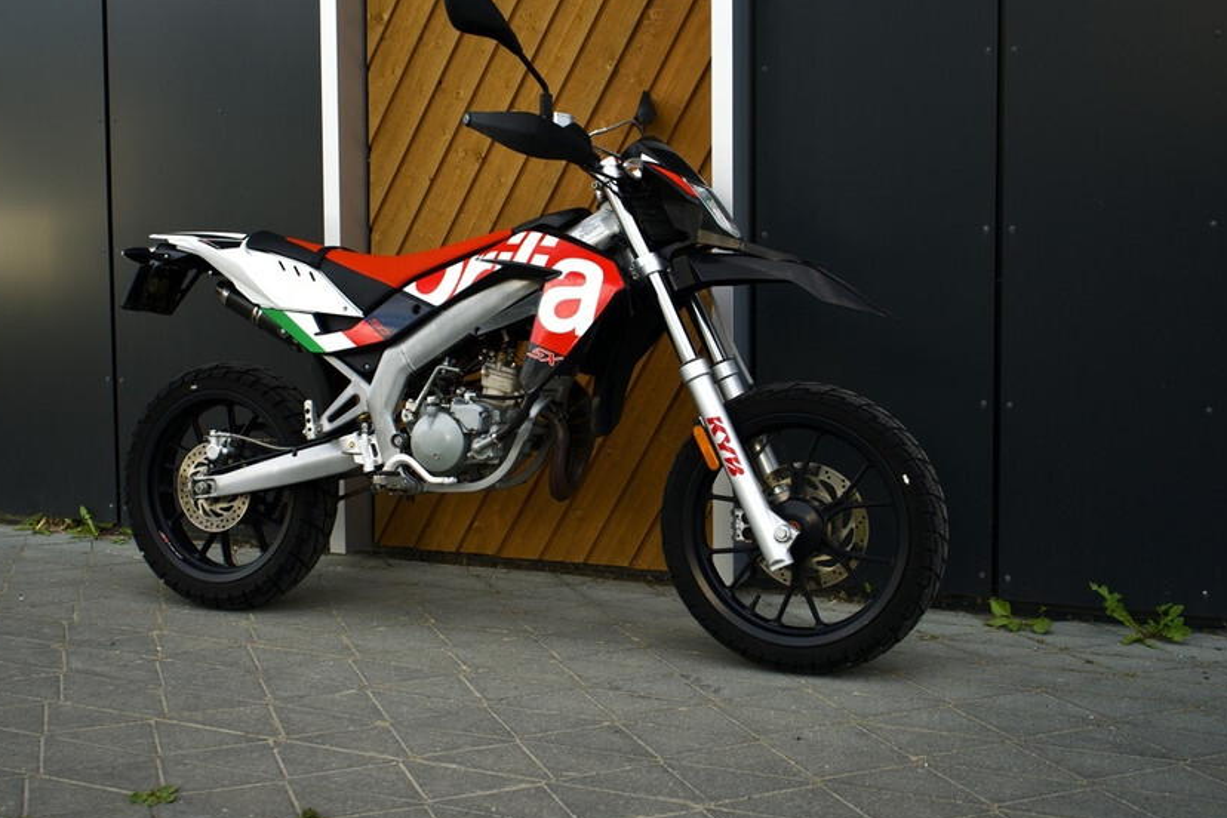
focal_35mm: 40
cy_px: 370
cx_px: 538
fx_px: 1363
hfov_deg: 48.3
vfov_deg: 33.4
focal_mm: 35
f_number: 4
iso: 250
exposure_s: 1/160
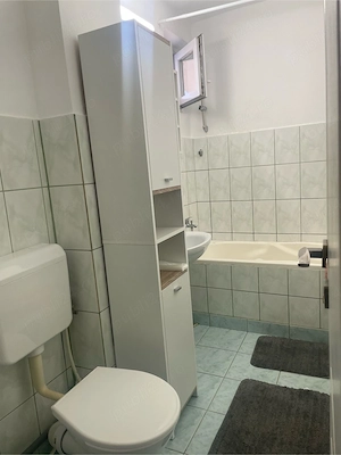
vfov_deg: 67.3
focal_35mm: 26
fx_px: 341
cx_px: 170
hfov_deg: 53.1
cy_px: 228
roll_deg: +5.9
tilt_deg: -8.5
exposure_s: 1/100
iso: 80
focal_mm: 4.2
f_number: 1.6
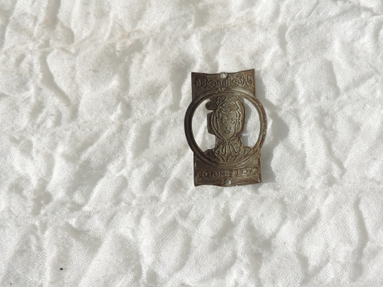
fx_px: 454
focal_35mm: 41
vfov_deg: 35.0
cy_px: 168
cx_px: 237
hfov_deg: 45.4
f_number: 3.6
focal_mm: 5.8
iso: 80
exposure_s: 1/1250
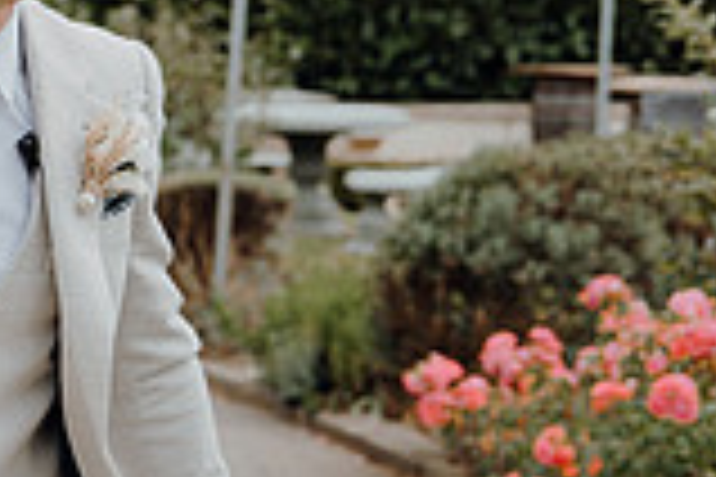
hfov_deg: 13.7
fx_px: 2824
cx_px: -302
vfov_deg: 9.7
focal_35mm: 142
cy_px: 245
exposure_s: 1/640
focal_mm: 39
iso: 125
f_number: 3.5
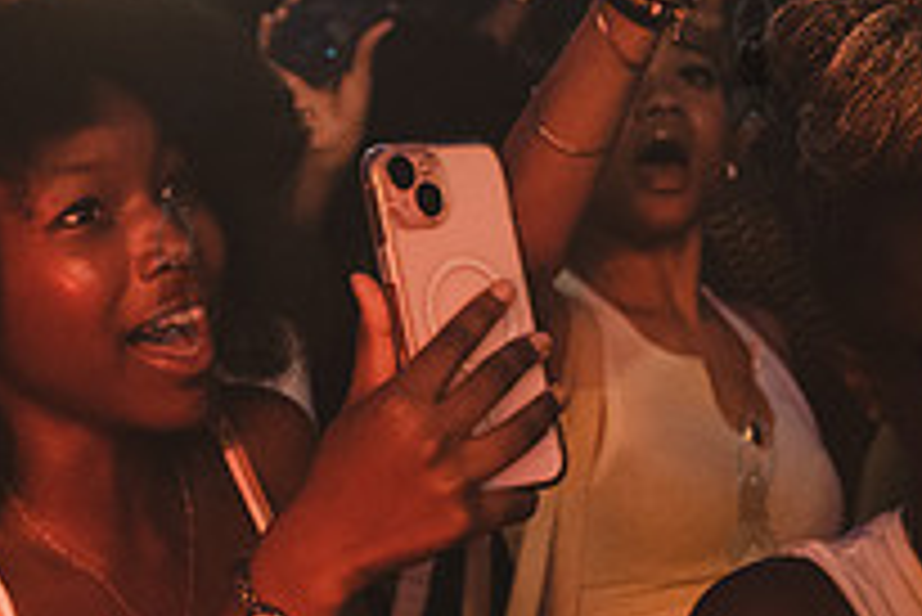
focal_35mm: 99
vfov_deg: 13.8
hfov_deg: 20.3
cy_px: 268
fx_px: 2537
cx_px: 171
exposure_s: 1/250
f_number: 4.5
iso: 4000
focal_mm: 35
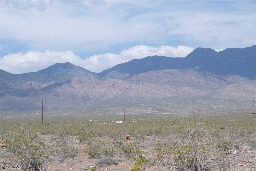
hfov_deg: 17.9
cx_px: 128
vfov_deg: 12.0
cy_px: 86
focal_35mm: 114
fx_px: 811
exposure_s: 1/450
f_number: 7.1
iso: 160
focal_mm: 76.3
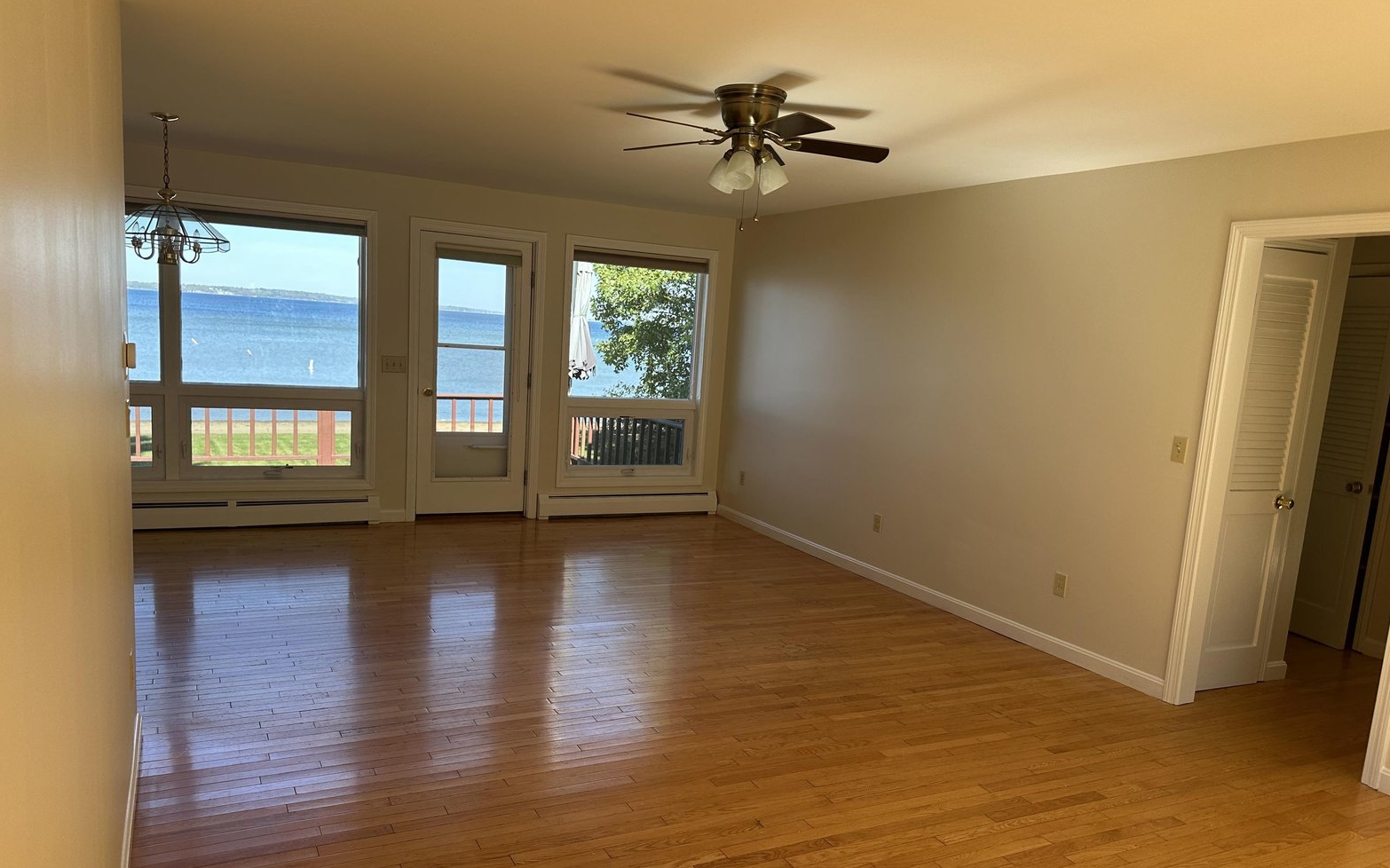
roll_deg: -4.3
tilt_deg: -8.7
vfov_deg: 47.5
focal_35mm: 26
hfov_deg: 70.4
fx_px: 985
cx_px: 688
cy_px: 480
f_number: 1.78
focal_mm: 6.86
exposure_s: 1/527
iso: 80
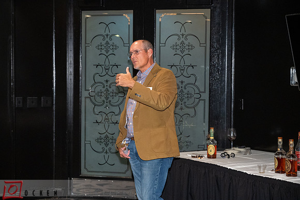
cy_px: 100
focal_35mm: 70
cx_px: 150
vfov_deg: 19.4
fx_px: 583
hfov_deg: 28.9
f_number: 4
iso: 5000
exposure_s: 1/60
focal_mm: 70
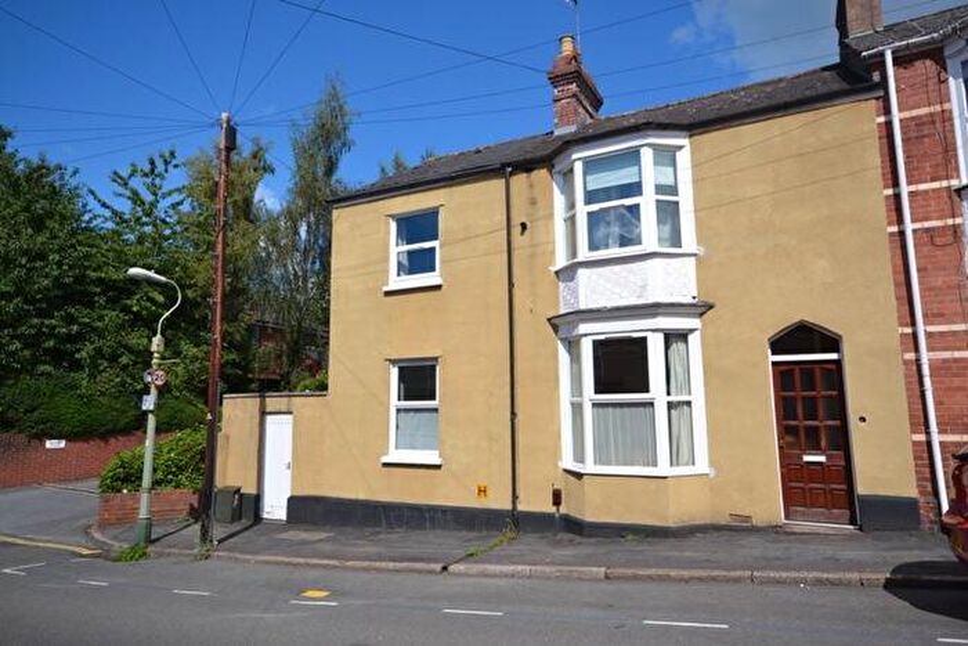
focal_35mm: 22
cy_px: 323
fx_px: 605
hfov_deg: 77.3
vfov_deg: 56.2
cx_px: 484
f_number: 8
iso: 100
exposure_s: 1/250
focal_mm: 15
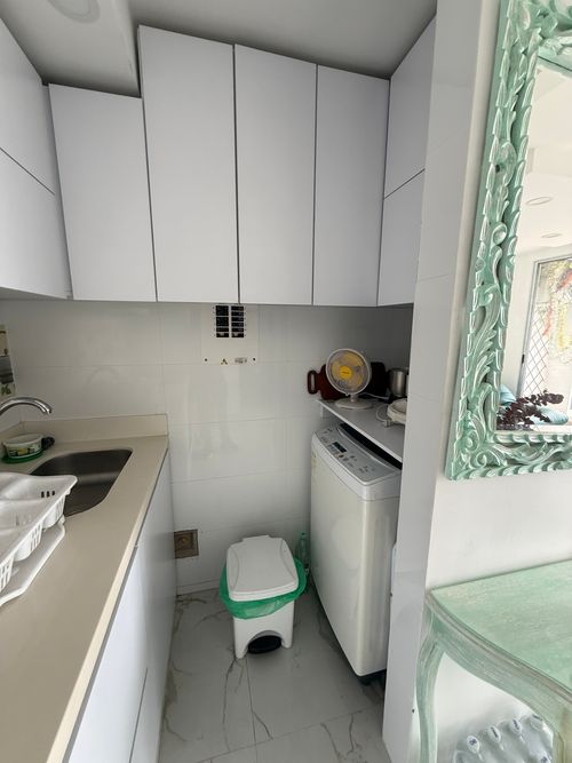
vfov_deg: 102.1
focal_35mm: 14
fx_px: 309
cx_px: 286
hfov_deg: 85.7
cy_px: 382
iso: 160
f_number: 2.2
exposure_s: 1/99
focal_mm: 2.22
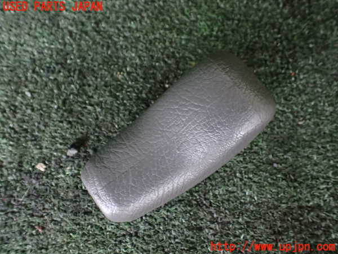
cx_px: 169
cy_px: 127
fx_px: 293
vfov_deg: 46.8
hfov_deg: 60.0
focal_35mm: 30
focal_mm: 5.4
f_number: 2.3
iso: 1250
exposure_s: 1/30
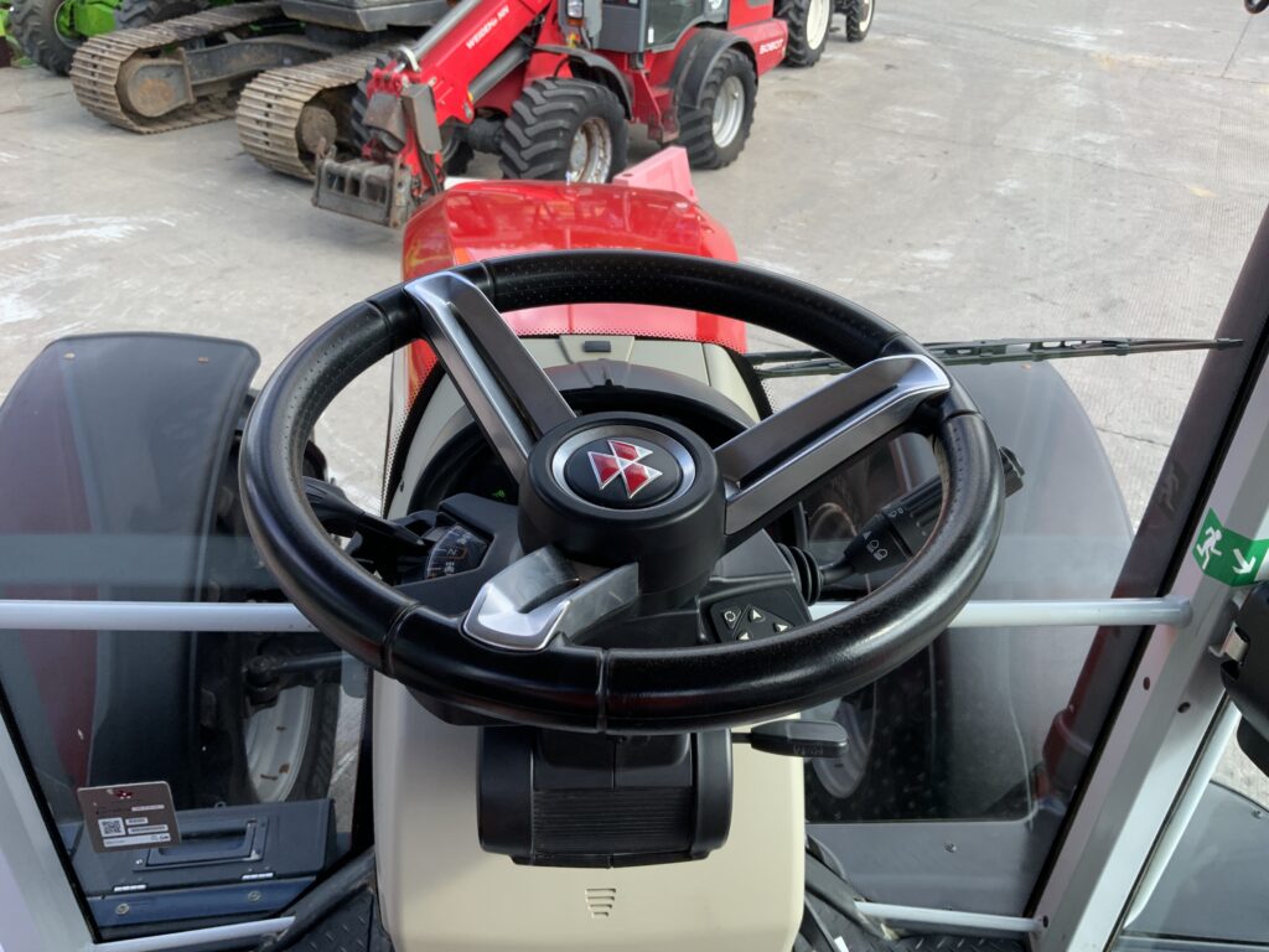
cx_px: 634
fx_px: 1063
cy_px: 476
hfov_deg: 61.7
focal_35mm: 29
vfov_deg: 48.2
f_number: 1.8
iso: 16
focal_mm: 3
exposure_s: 1/210
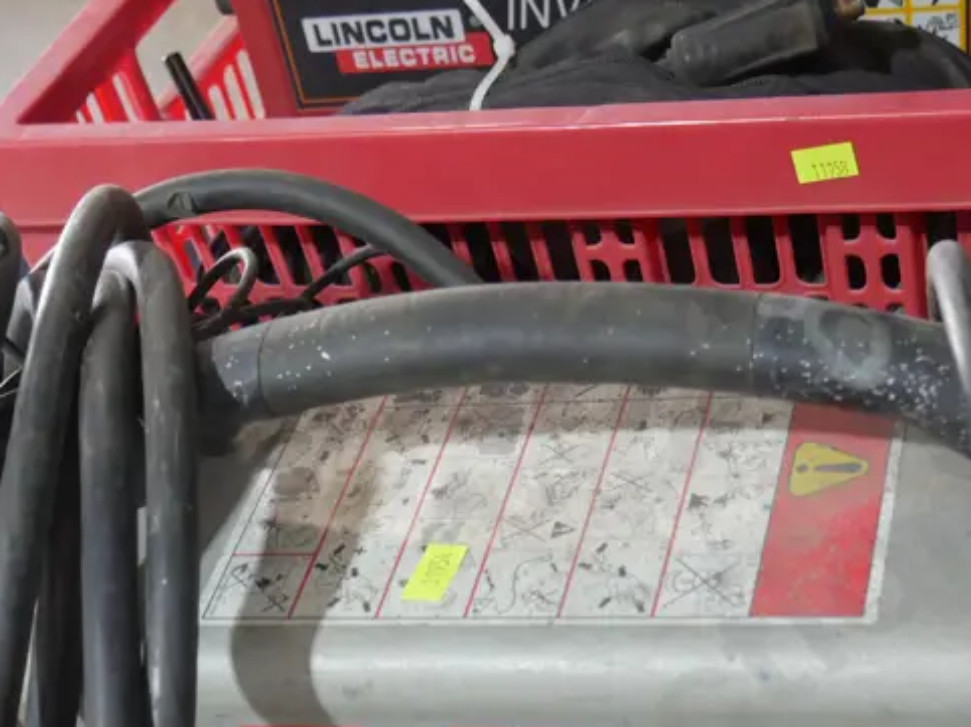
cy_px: 765
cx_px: 635
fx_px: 1906
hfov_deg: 28.4
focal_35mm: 68
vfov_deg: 20.7
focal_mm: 16
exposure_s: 1/60
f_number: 3.6
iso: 800
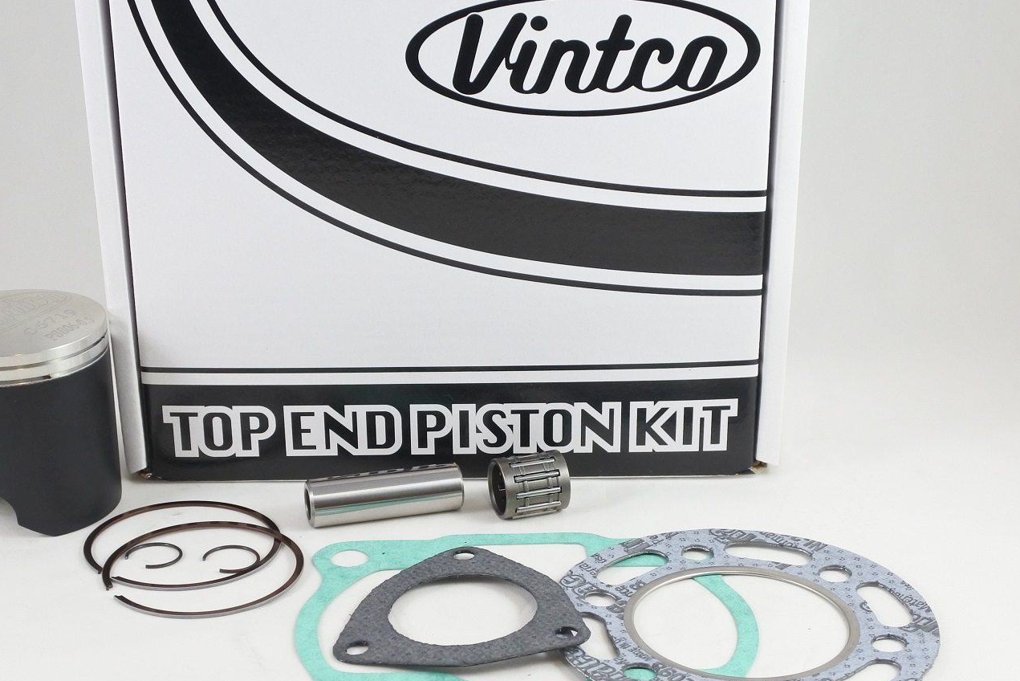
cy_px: 349
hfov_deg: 34.9
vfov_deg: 23.8
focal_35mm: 57
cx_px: 402
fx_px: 1615
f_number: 4.2
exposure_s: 1/125
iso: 560
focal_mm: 14.7
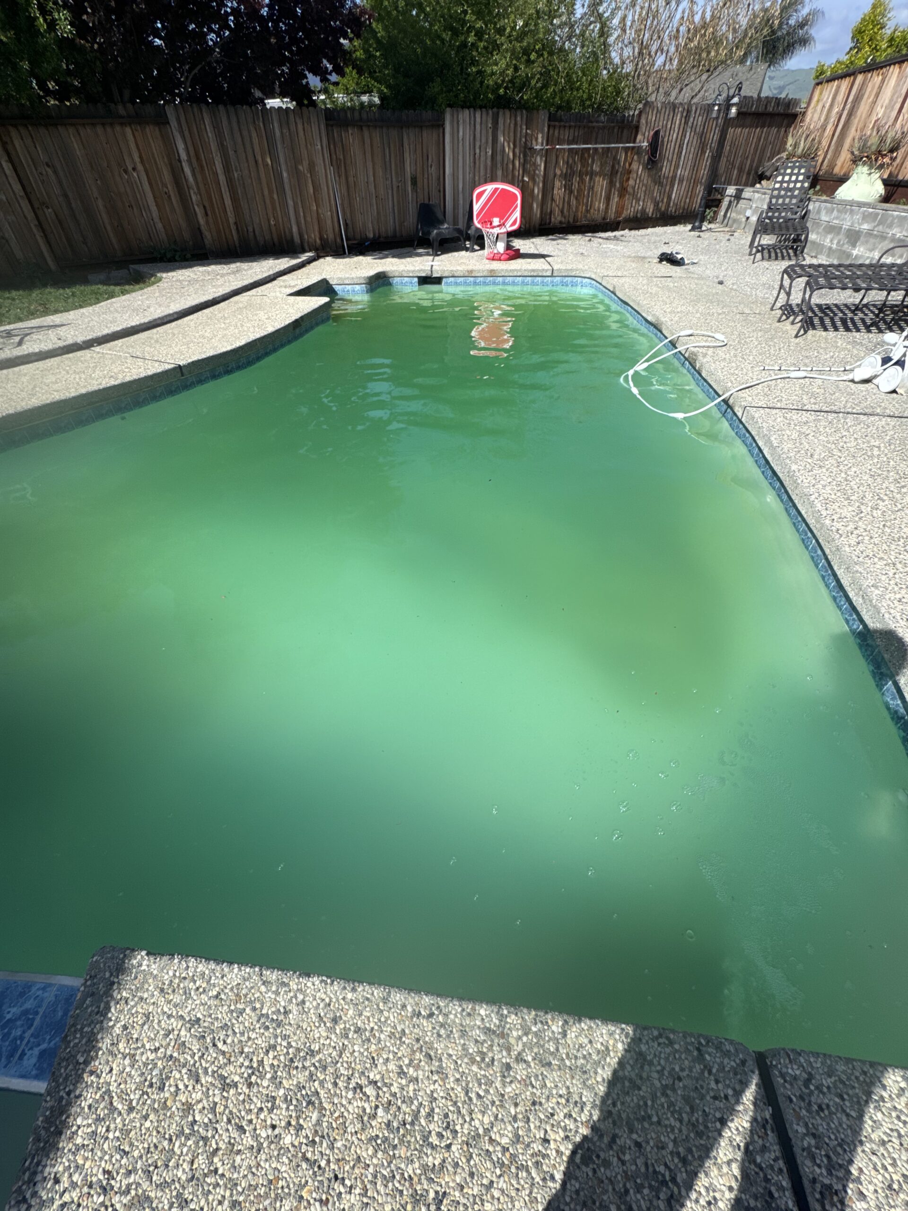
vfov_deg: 102.1
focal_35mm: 14
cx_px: 454
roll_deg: +0.8
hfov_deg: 85.7
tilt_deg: -42.2
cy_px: 606
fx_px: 490
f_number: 2.2
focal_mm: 2.22
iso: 50
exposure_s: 1/2146
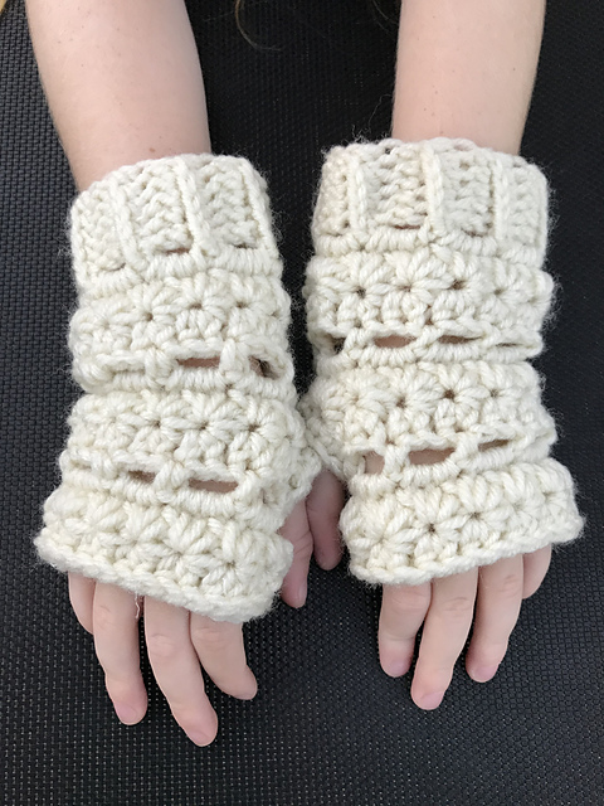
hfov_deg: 49.7
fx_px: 651
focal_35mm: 28
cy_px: 403
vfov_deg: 63.4
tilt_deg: -77.2
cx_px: 302
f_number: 1.8
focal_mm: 3.99
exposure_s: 1/40
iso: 25
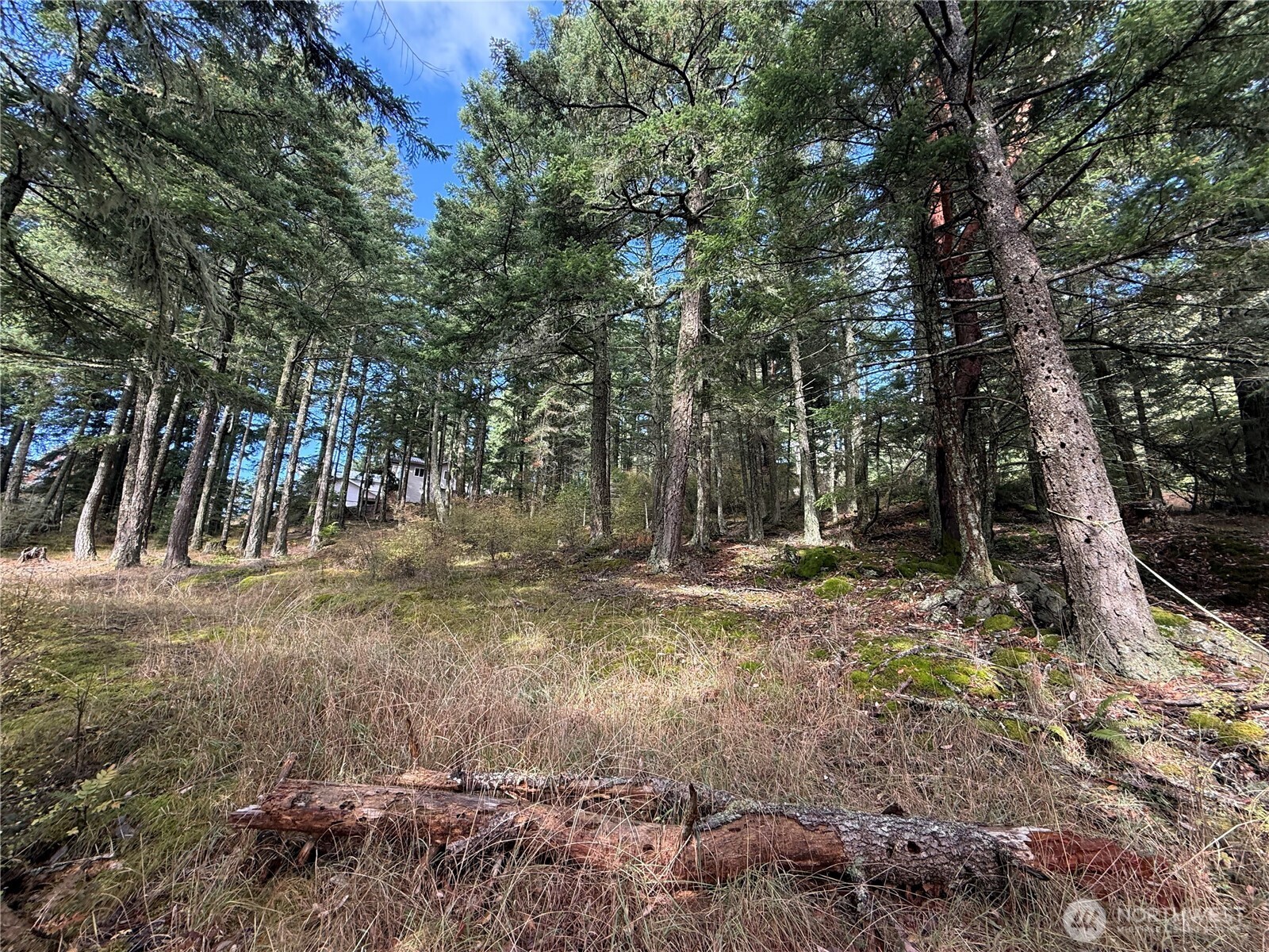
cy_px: 476
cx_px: 634
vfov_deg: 85.7
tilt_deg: +16.4
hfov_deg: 102.1
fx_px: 513
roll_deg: -0.7
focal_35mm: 14
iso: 64
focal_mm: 2.22
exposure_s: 1/110
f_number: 2.2
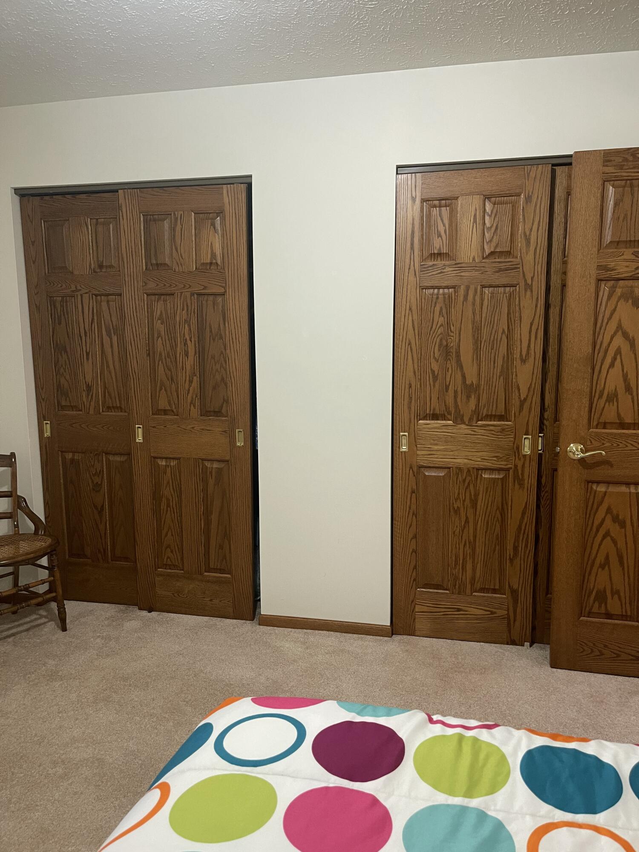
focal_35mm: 25
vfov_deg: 69.4
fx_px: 615
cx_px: 320
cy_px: 426
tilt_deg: -8.7
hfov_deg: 54.9
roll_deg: -0.2
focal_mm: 5.1
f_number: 1.6
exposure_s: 1/60
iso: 200
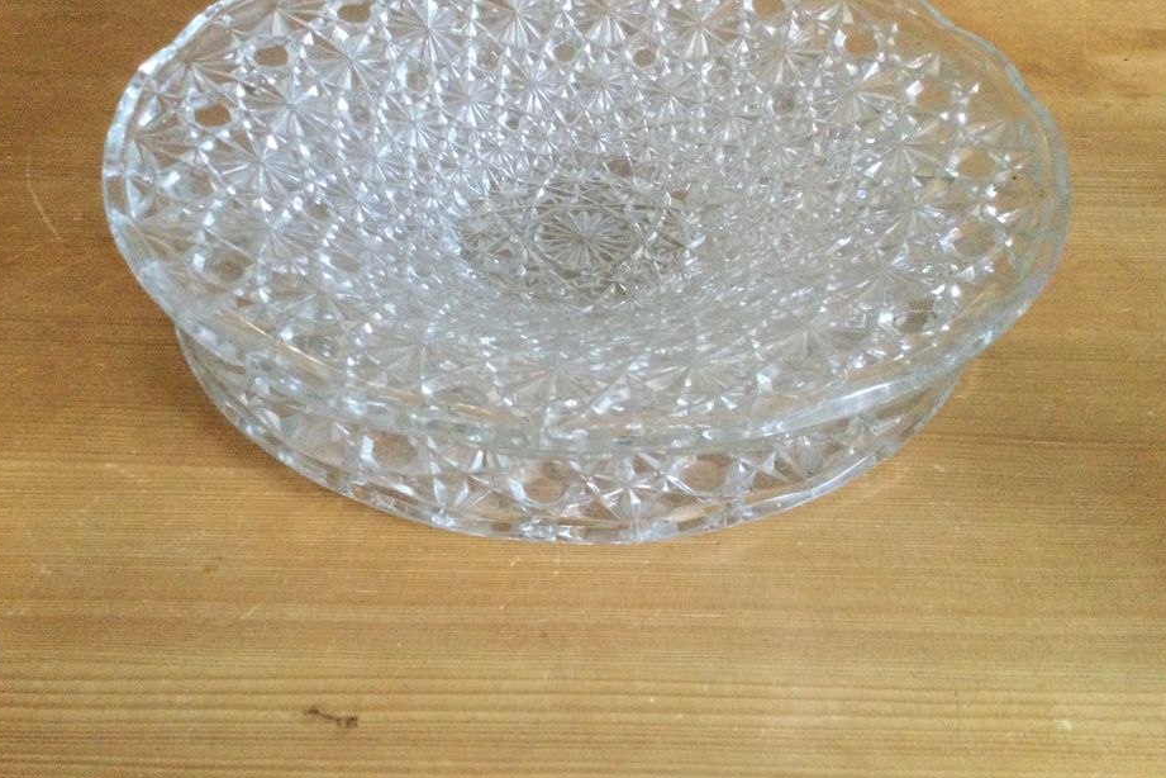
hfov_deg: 54.4
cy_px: 354
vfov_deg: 37.8
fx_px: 1134
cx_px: 575
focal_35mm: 35
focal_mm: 3.3
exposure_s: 1/17
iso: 250
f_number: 2.4
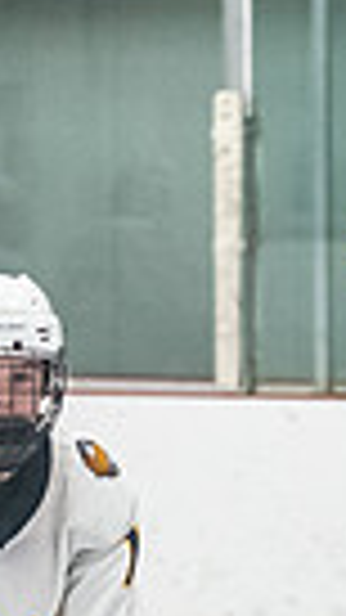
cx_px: 299
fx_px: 9613
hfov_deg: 2.1
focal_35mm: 589
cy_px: 775
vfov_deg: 3.7
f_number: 2.8
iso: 3200
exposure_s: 1/800
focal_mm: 78
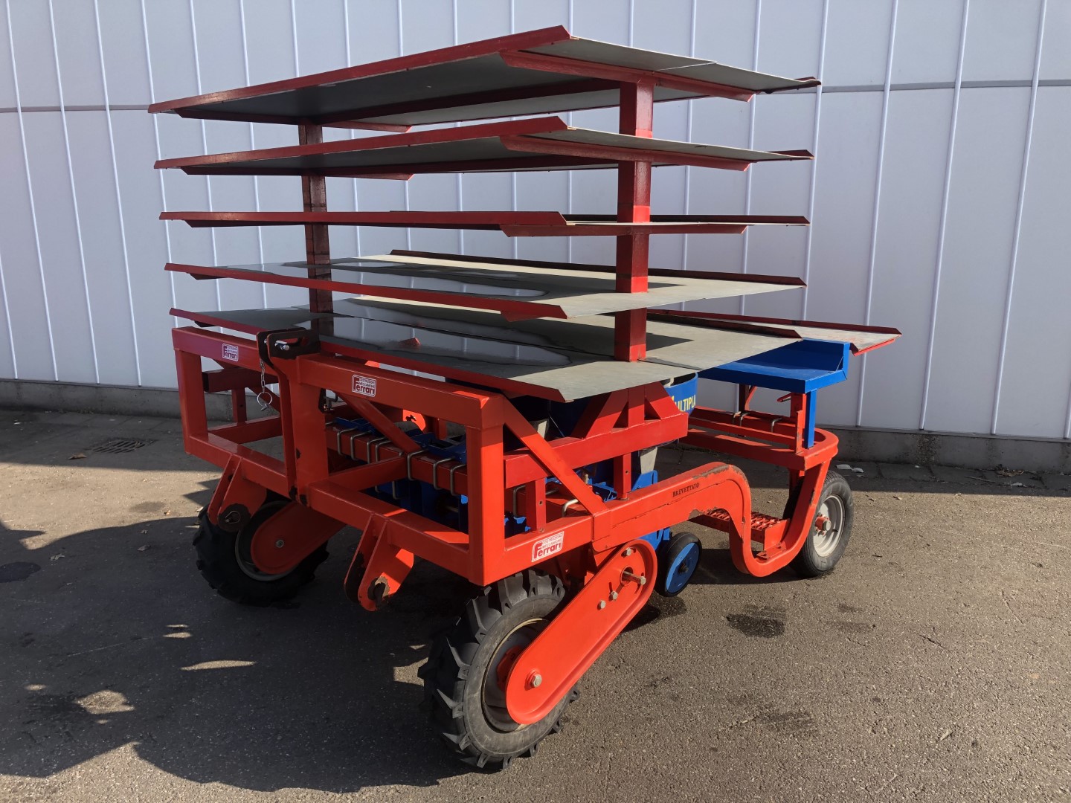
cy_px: 402
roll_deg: +0.8
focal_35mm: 28
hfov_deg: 63.4
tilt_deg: -12.3
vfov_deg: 49.7
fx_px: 866
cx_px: 536
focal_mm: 4
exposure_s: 1/657
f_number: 1.8
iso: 20
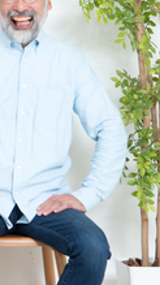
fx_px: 1616
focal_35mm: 214
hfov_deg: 5.5
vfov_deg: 10.0
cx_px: -212
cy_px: 10
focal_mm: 70
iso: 100
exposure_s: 1/125
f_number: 9
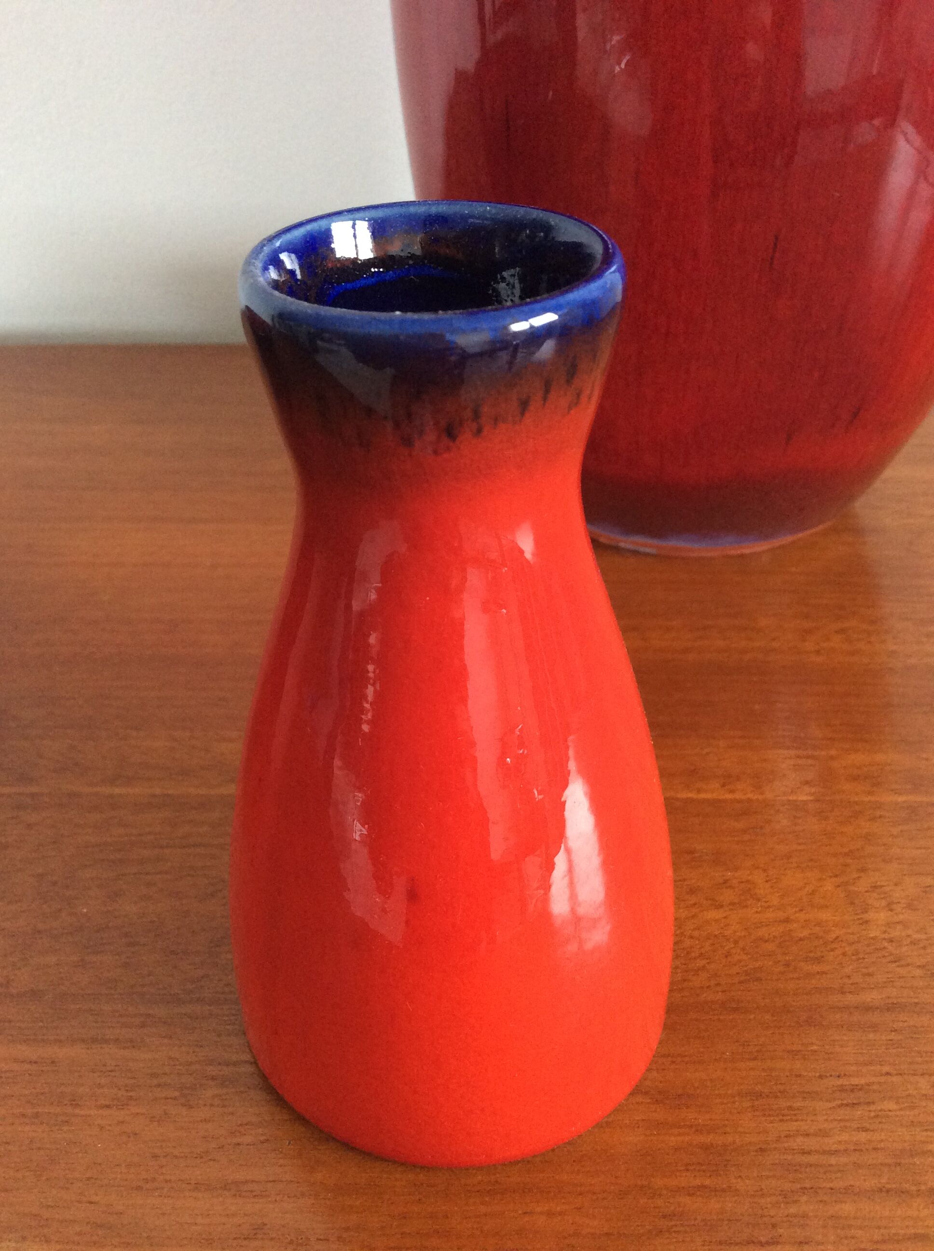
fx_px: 1154
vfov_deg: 56.9
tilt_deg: -34.7
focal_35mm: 32
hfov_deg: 44.1
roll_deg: +1.9
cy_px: 626
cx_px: 467
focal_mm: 3.3
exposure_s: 1/25
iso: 160
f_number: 2.4
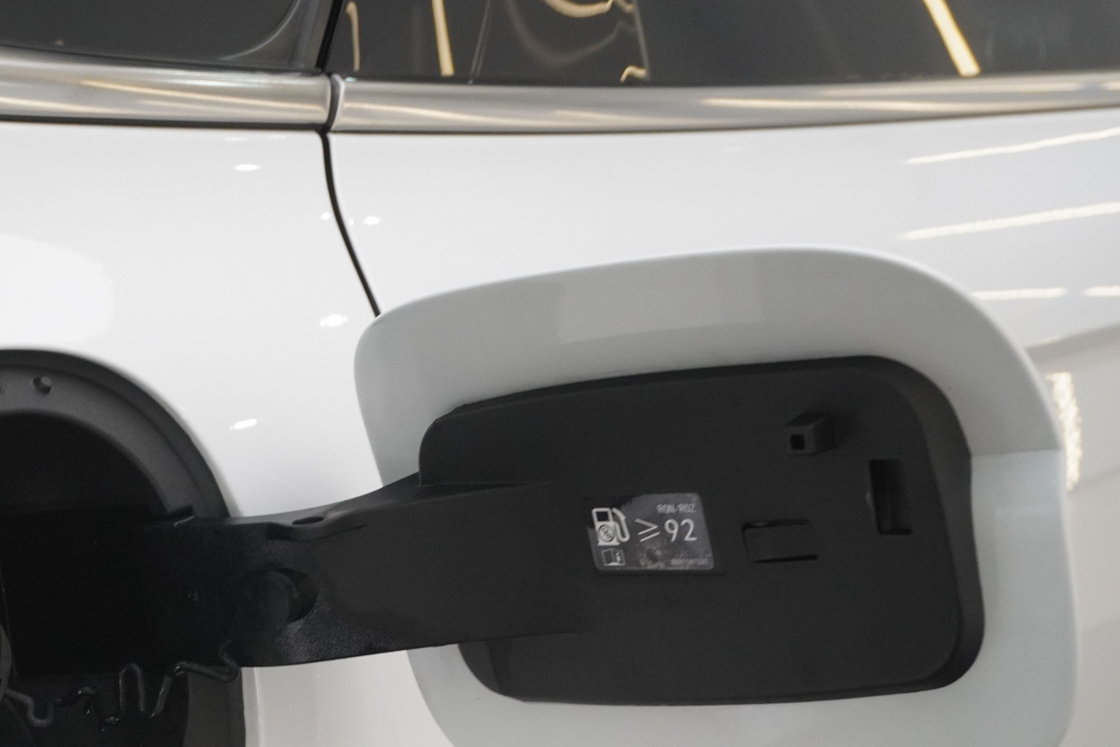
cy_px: 526
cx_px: 281
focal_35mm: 81
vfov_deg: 16.8
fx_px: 2514
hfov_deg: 24.8
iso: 2000
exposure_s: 1/125
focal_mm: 33
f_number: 6.3
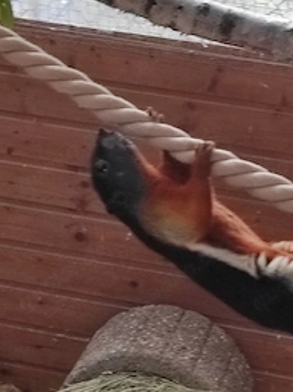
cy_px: 175
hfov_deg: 36.1
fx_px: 441
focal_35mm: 39
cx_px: 212
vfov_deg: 47.8
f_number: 1.89
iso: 113
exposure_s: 1/100
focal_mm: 5.43
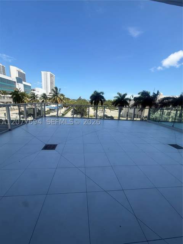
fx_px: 99
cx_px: 92
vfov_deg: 102.1
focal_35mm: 14
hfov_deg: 85.7
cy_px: 122
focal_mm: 2.22
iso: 50
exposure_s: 1/1613
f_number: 2.2
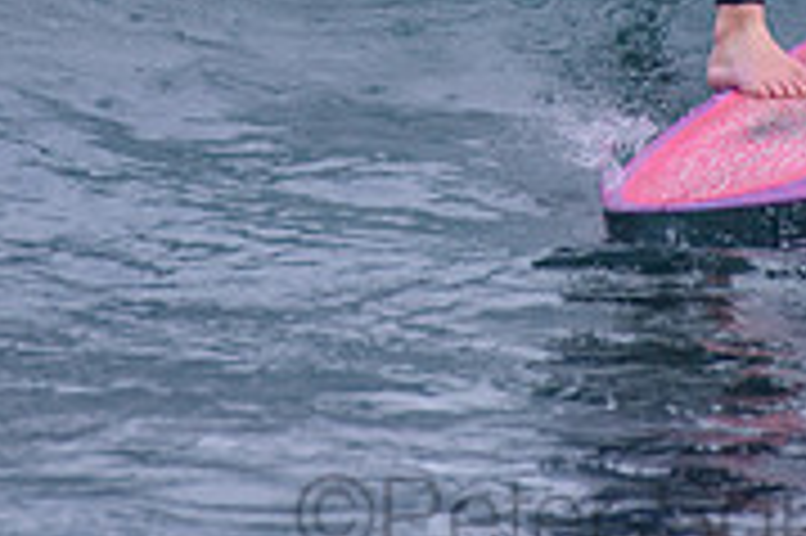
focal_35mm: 1992
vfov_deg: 0.7
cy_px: -237
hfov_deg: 1.0
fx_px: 44557
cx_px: 438
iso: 180
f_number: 5.6
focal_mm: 500
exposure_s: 1/2000
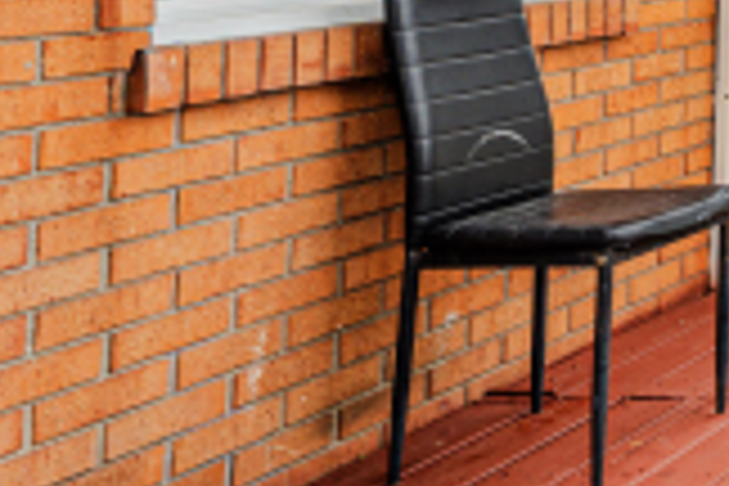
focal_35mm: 65
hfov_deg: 17.1
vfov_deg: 19.9
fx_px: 1316
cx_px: 1598
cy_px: -68
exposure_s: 1/200
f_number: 6.3
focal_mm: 14
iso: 100
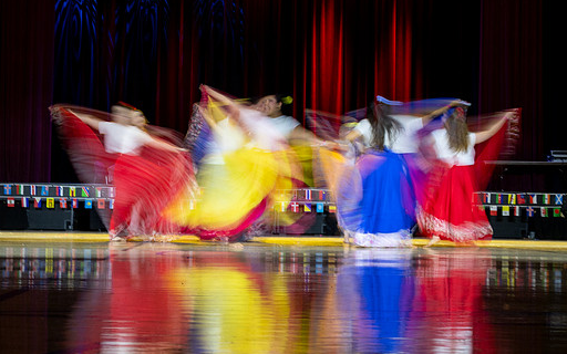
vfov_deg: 16.5
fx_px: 1221
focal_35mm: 79
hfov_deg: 26.1
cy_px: 186
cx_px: 206
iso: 100
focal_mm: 30
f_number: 8
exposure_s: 1/2.5
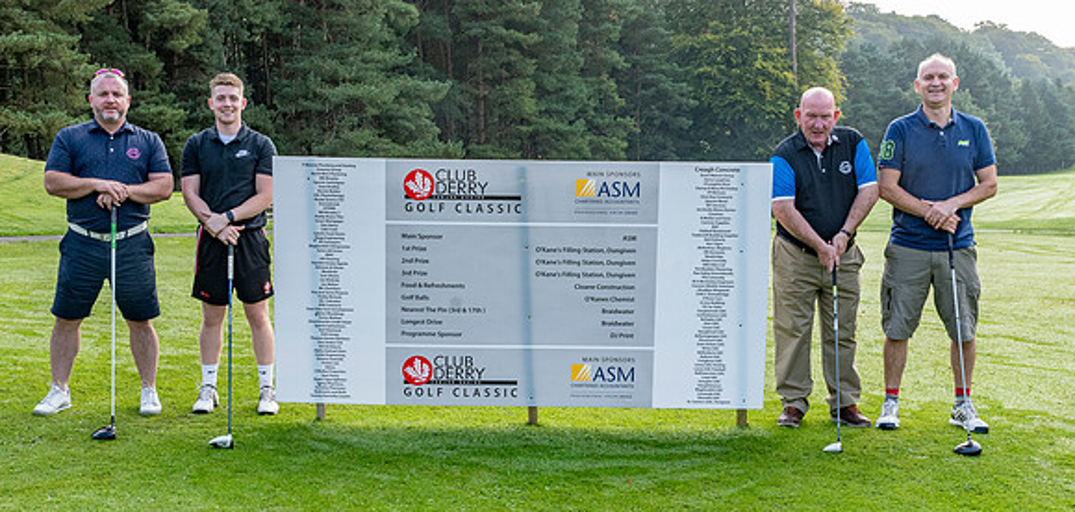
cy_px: 335
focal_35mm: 51
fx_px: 1413
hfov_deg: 41.6
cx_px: 492
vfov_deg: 20.5
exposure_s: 1/100
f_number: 8
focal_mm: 24
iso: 500
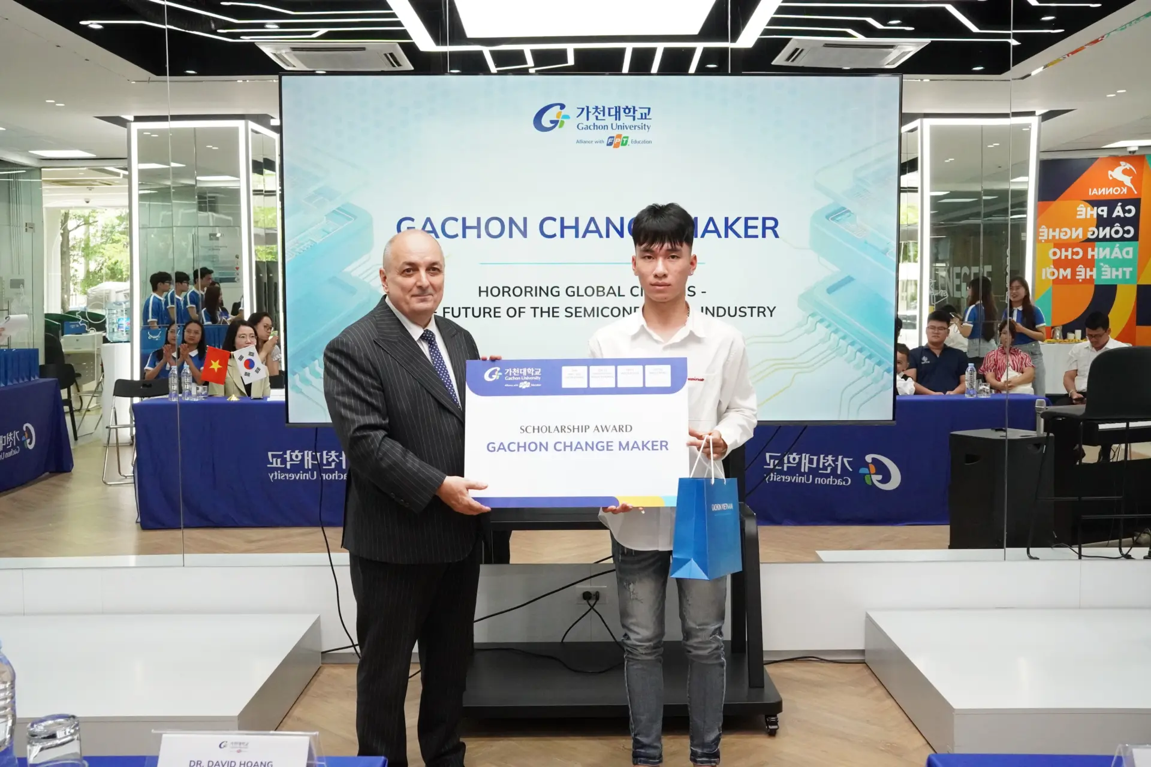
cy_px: 384
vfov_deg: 35.0
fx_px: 1218
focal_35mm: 38
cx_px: 576
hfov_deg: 50.6
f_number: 7.1
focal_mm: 25.4
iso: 6400
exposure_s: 1/500
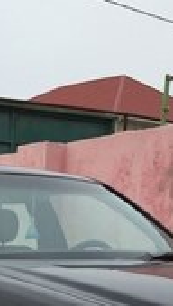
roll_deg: -0.5
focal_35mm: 92
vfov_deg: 21.0
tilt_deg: -11.5
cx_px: -86
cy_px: 398
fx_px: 748
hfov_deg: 12.5
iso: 32
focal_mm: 4.15
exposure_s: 1/1319
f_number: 2.2
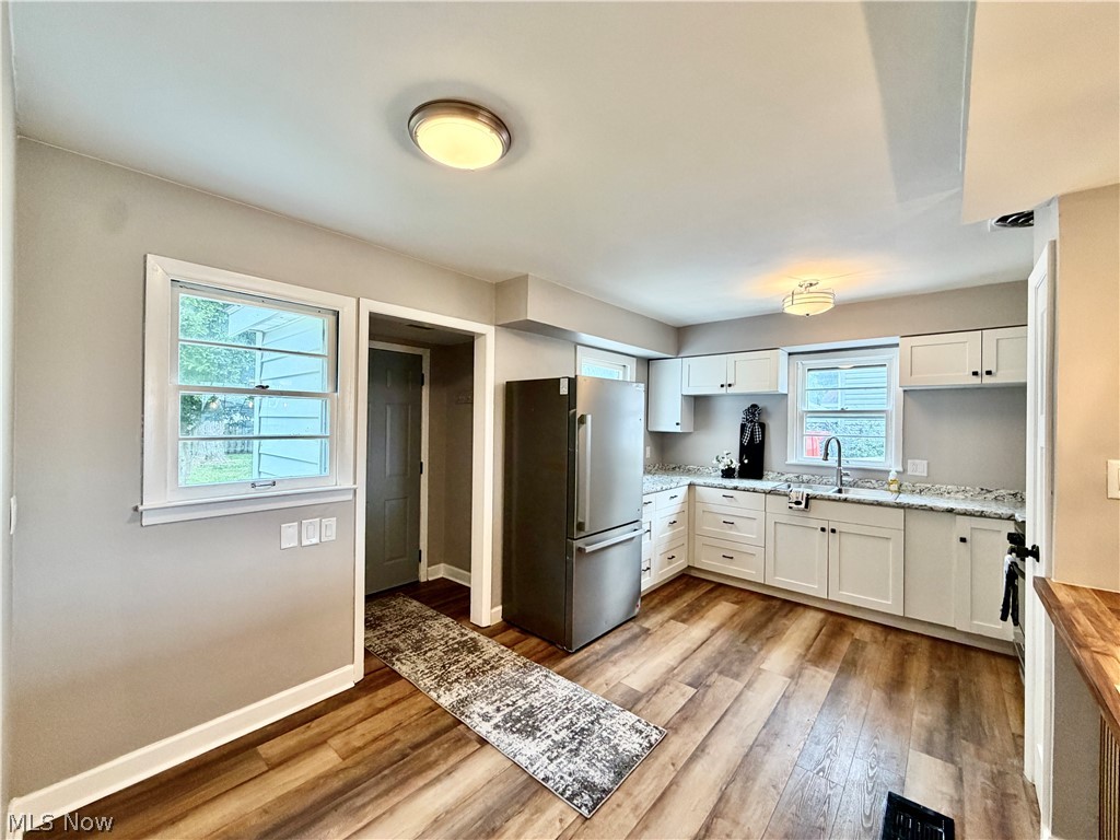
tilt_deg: -0.3
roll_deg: -0.3
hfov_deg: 102.1
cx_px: 560
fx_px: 453
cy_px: 420
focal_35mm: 14
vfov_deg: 85.7
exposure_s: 1/120
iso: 200
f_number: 2.2
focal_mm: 2.22
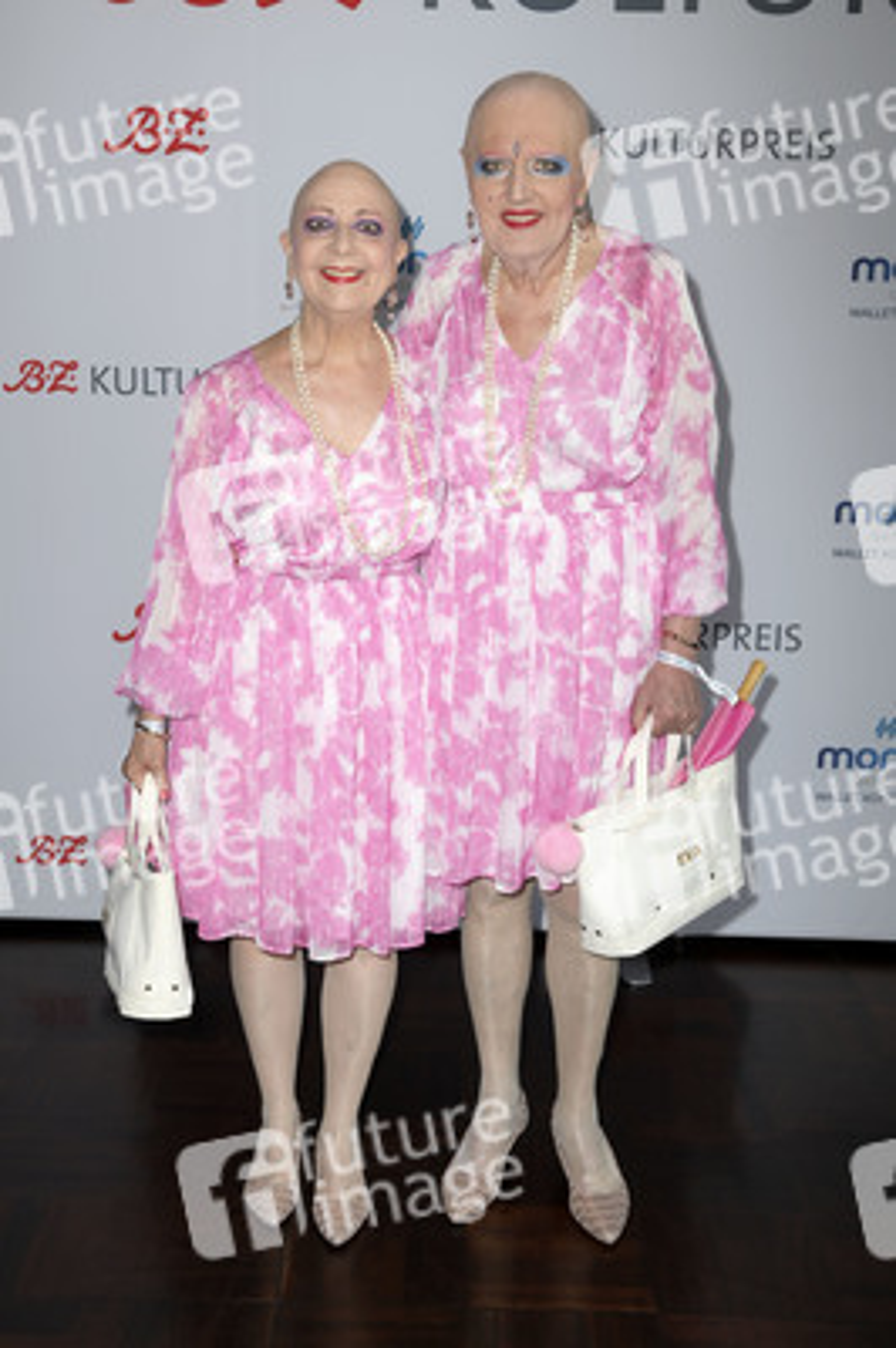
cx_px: 448
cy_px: 674
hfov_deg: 30.5
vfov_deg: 44.5
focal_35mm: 44
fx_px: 1645
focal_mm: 44
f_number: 5.6
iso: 800
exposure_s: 1/250
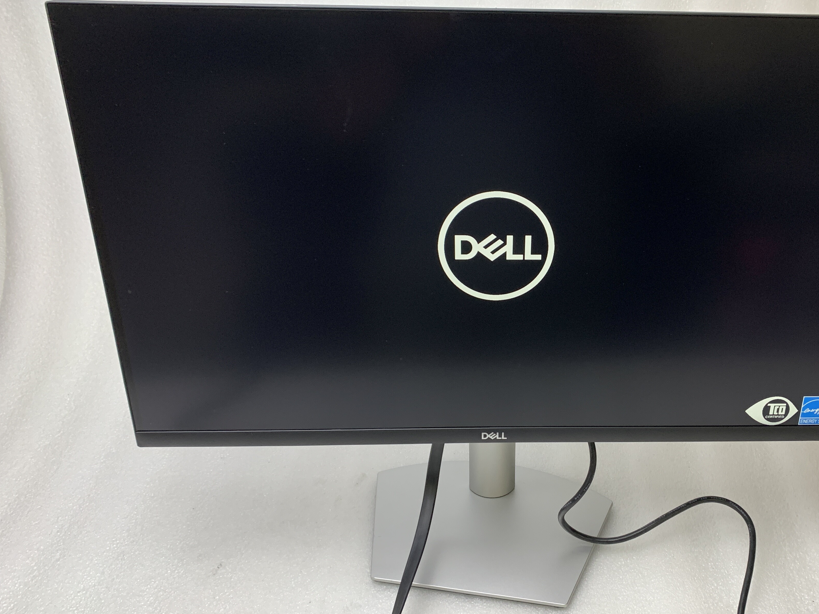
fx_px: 781
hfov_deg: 54.8
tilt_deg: -26.5
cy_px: 308
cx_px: 509
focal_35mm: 33
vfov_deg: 42.9
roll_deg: -1.3
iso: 100
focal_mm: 4.25
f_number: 1.8
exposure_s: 1/117
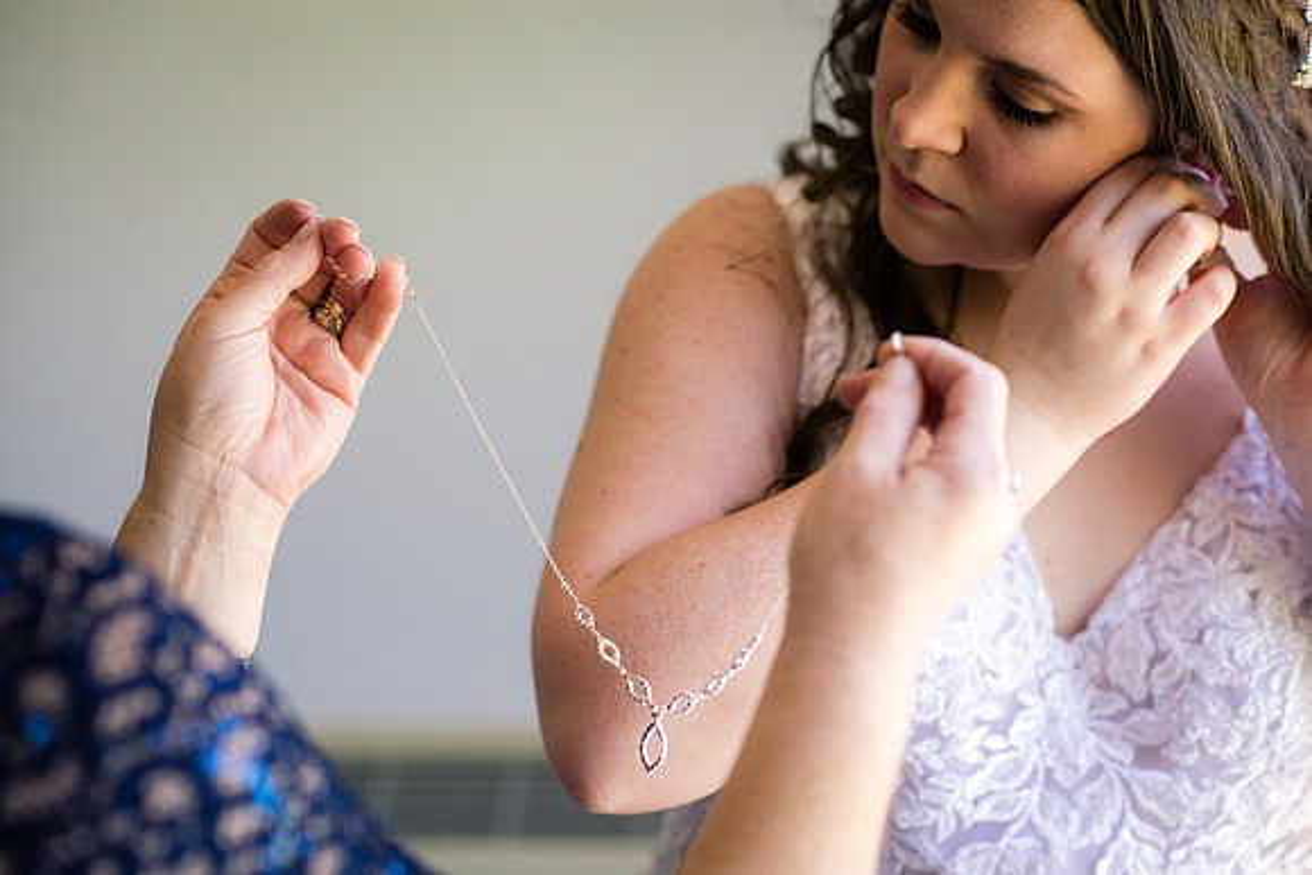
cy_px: 438
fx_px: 3098
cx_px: 656
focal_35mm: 85
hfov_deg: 23.9
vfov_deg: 16.1
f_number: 2.8
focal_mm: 85
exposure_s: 1/320
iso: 800
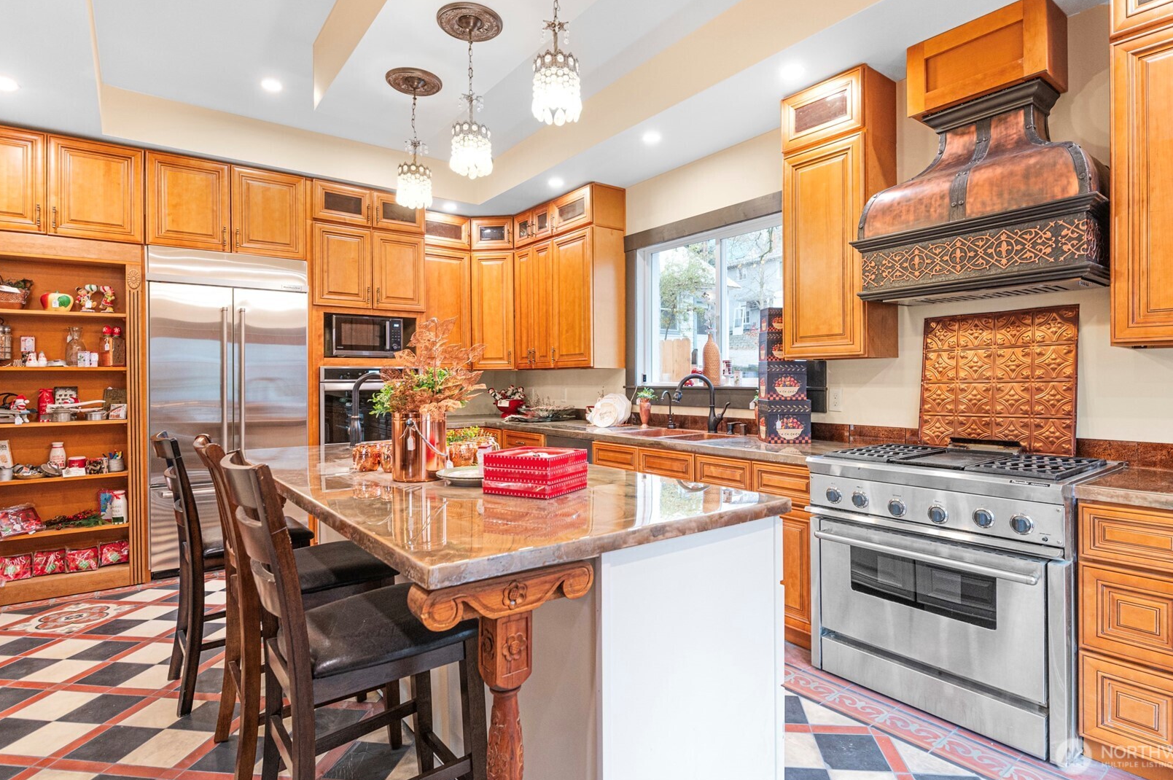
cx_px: 614
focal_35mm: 19
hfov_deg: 86.9
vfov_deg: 64.4
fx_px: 619
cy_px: 373
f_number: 5.6
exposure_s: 1/25
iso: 1250
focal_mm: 18
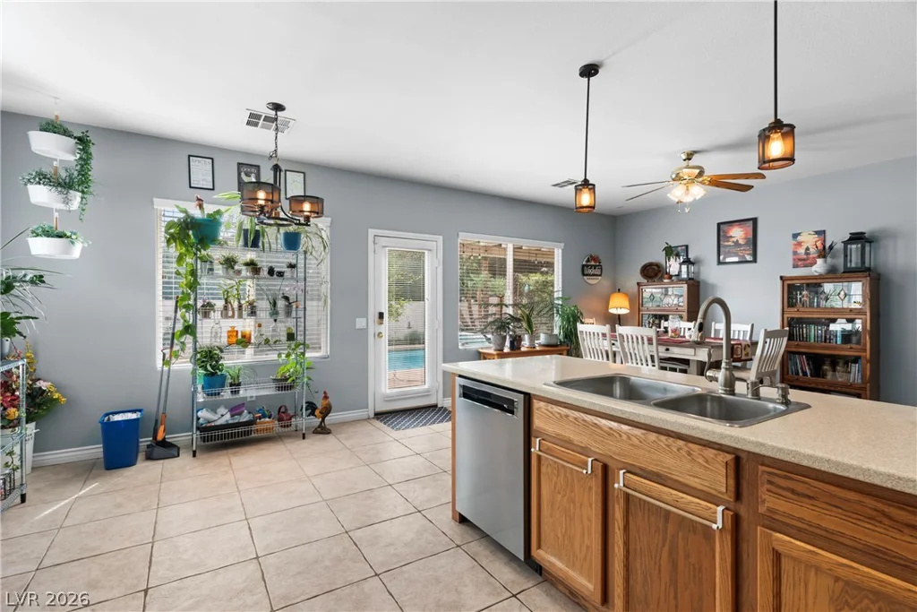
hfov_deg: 93.3
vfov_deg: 70.5
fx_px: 433
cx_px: 458
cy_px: 306
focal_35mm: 17
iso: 400
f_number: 8
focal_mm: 17
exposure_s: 1/20
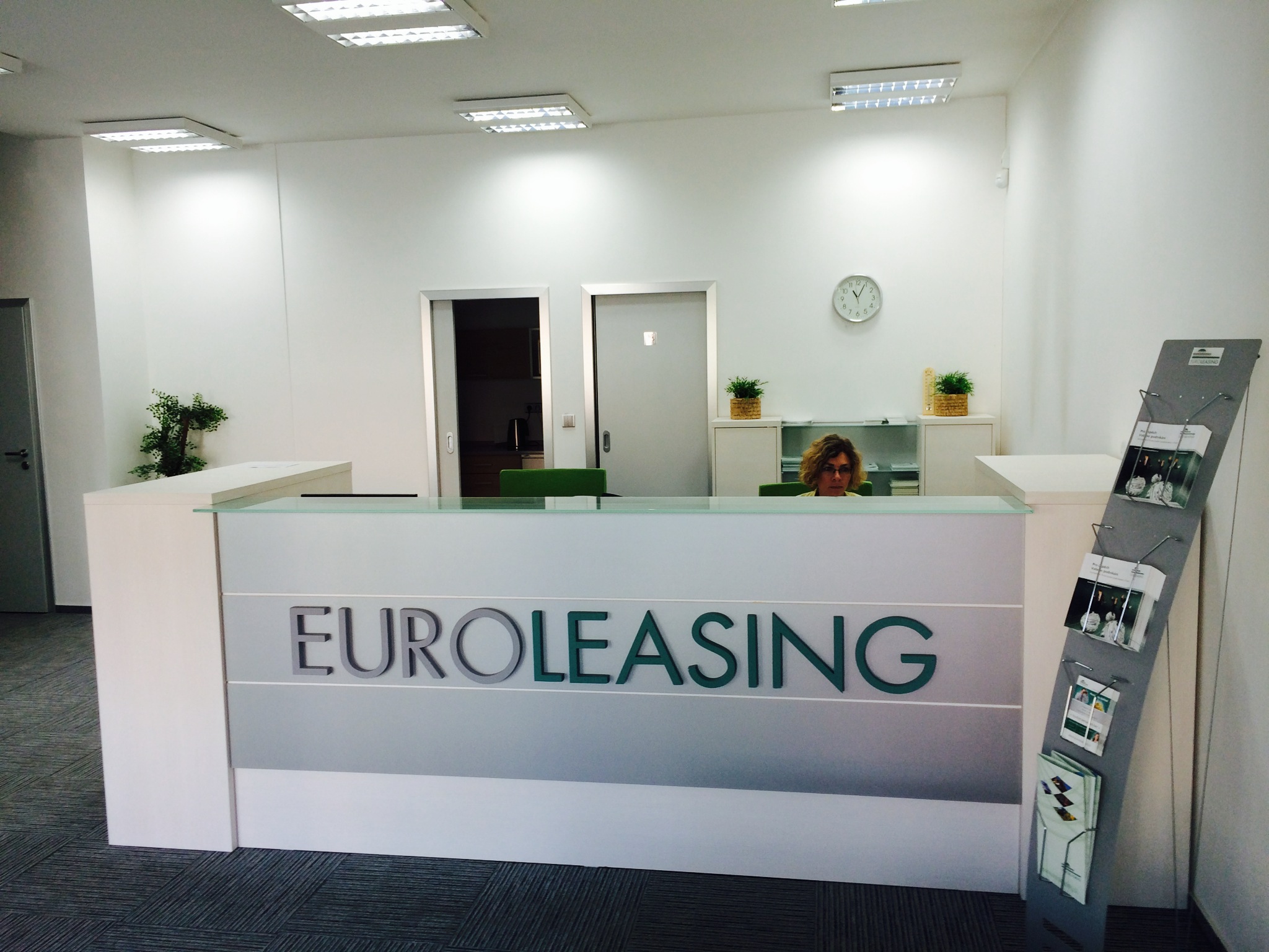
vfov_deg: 46.8
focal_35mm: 30
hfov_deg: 60.0
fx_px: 1100
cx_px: 634
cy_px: 476
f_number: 2.2
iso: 40
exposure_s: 1/60
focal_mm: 4.12
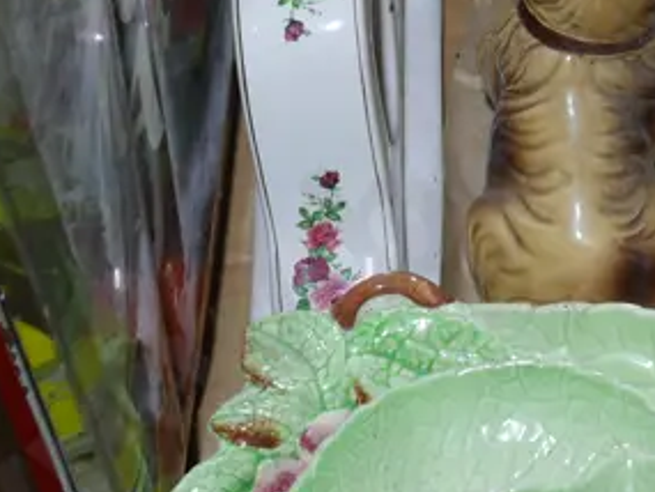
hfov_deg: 12.6
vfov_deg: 9.7
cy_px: -118
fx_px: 2858
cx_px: 860
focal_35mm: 151
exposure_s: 1/80
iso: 200
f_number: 4.6
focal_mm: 21
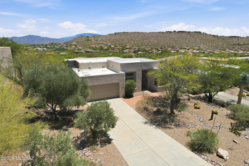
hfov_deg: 78.6
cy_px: 83
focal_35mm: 22
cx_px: 124
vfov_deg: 57.2
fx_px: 152
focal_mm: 8.4
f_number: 2.8
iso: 100
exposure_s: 1/2000
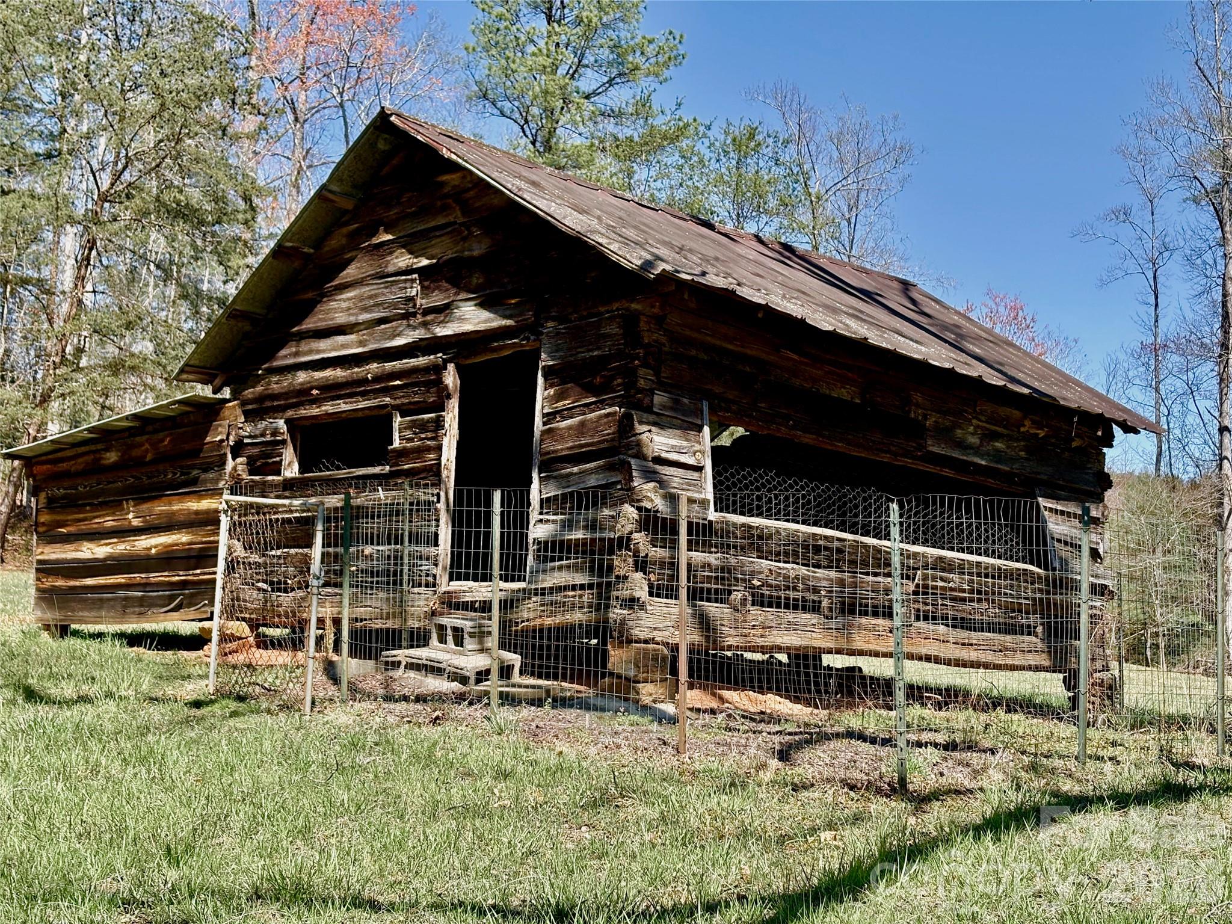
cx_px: 616
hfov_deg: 36.8
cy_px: 462
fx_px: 1851
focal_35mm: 52
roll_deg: -1.8
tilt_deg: +6.5
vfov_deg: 28.0
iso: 50
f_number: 1.6
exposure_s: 1/1553
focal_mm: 5.96
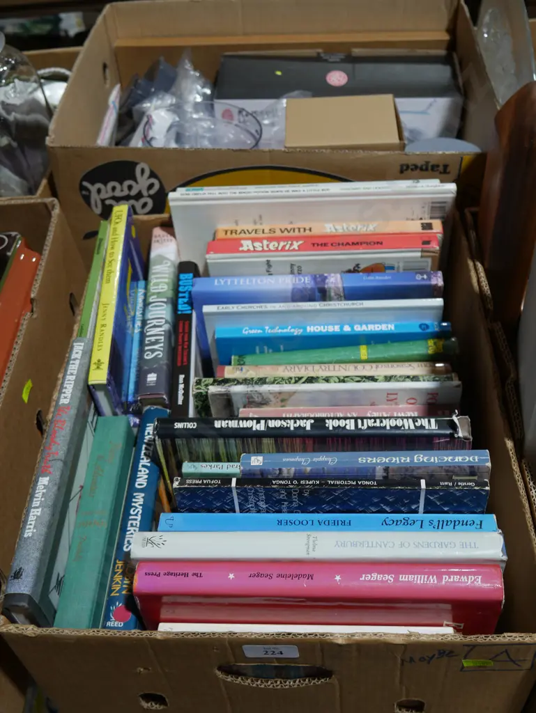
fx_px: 784
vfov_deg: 49.0
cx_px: 268
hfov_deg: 37.8
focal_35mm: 38
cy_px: 356
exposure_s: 1/80
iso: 200
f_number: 4.1
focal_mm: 19
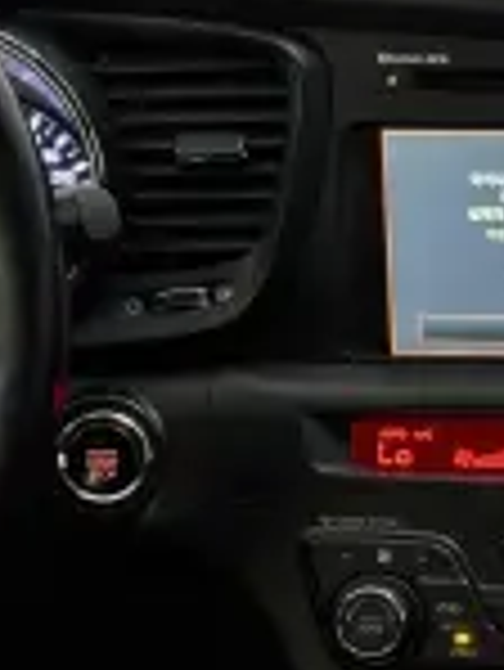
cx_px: 612
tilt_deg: -23.0
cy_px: 650
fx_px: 2326
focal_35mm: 120
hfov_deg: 12.1
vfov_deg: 16.1
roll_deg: +0.8
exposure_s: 1/33
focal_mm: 6.76
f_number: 1.78
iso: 320
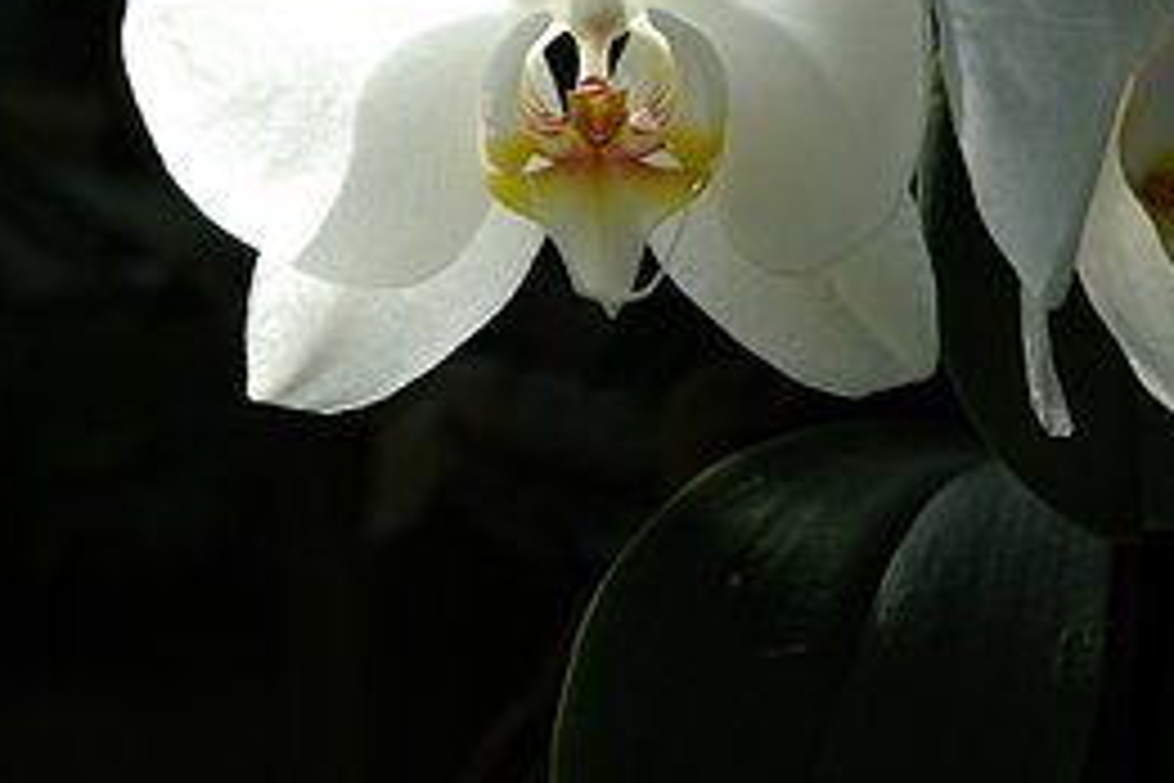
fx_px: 9587
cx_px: 553
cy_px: 58
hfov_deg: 7.0
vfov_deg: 4.7
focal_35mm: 294
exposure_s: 1/350
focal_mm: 100
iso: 400
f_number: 6.7
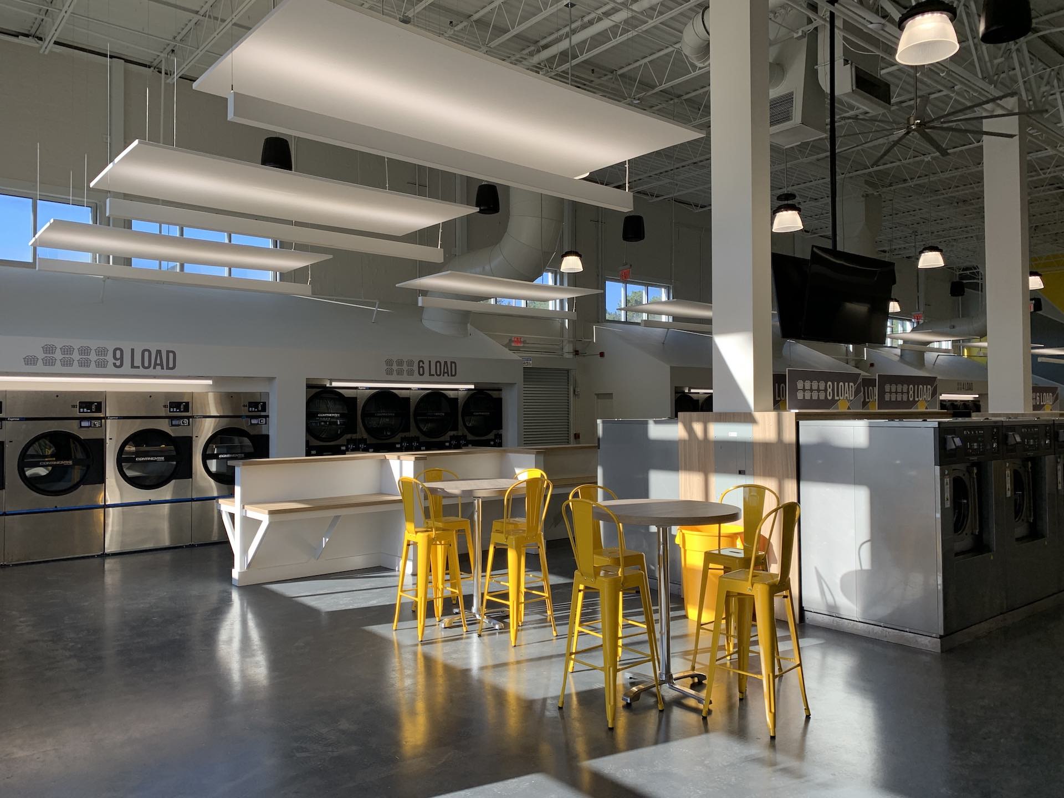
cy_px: 399
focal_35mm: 26
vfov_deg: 53.1
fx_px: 799
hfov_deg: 67.3
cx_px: 532
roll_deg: -0.1
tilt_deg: +1.9
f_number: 1.8
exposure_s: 1/340
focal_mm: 4.25
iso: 25
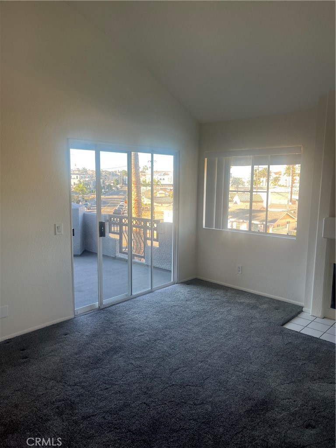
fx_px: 336
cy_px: 224
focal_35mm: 26
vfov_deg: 67.3
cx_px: 168
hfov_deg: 53.1
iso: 32
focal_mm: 5.1
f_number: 1.6
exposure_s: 1/120
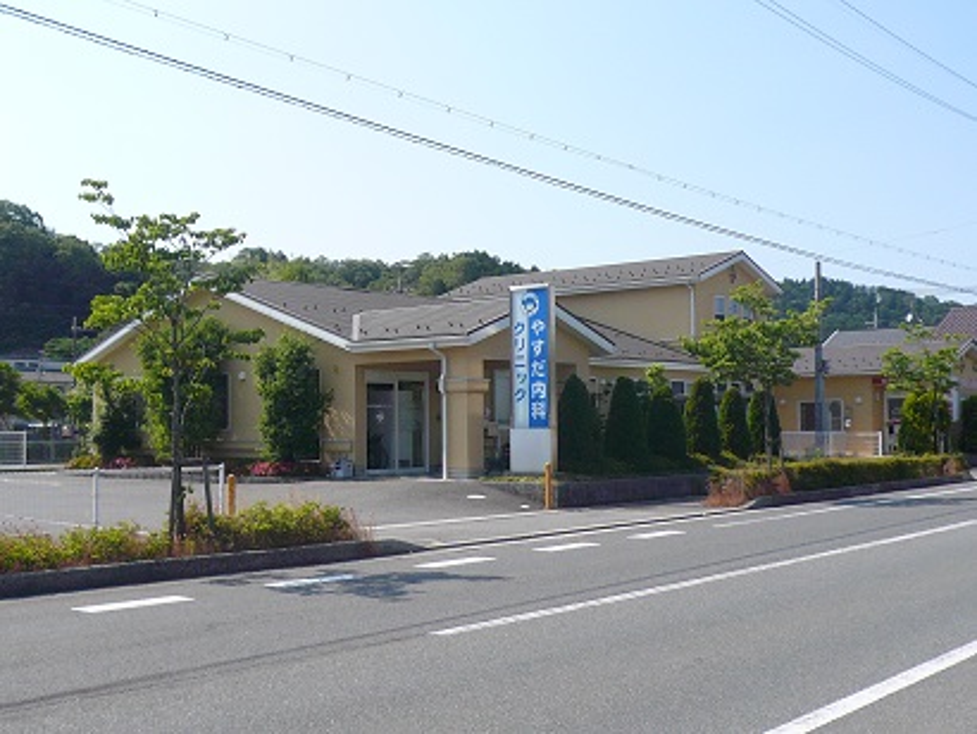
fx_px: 1186
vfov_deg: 34.4
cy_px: 367
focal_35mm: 42
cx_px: 488
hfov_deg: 44.8
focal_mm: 4.6
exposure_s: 1/200
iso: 100
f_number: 8
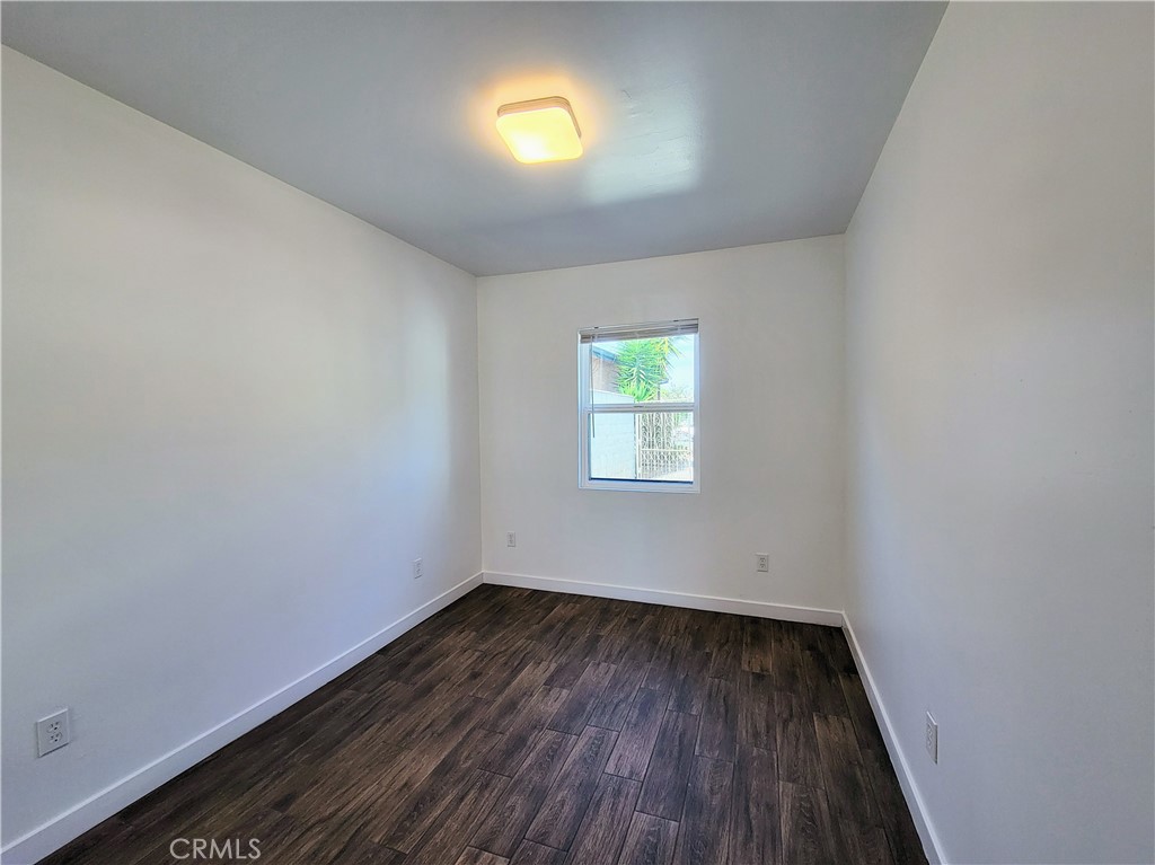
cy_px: 432
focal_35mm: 13
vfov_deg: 89.9
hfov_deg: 106.2
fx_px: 434
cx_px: 578
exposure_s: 1/120
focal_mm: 2.2
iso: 100
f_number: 2.2
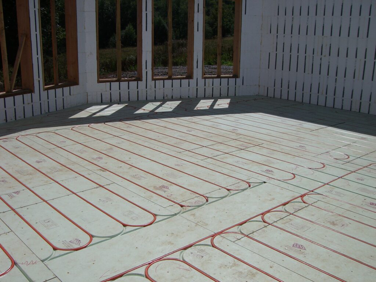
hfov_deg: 49.0
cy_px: 141
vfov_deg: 37.7
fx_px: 413
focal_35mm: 38
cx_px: 188
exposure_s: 1/2000
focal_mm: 6.2
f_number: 4.3
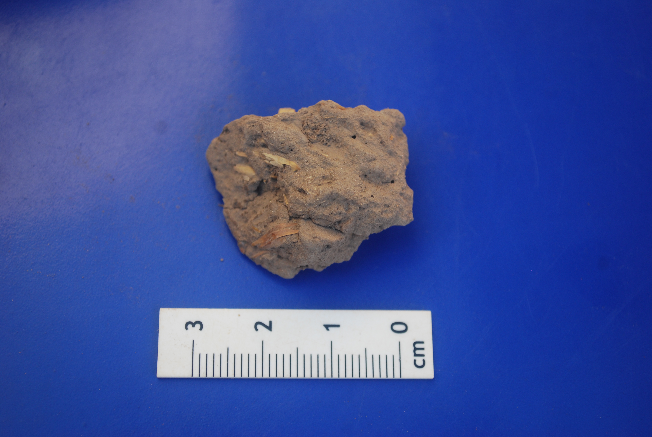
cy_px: 218
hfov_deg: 33.4
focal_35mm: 60
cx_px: 326
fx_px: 1088
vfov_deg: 22.7
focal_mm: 40
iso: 200
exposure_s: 1/100
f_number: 5.3
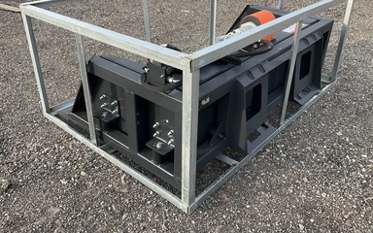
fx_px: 325
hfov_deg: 59.6
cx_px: 191
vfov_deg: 39.3
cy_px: 100
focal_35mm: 32
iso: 20
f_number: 1.8
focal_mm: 3
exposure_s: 1/150
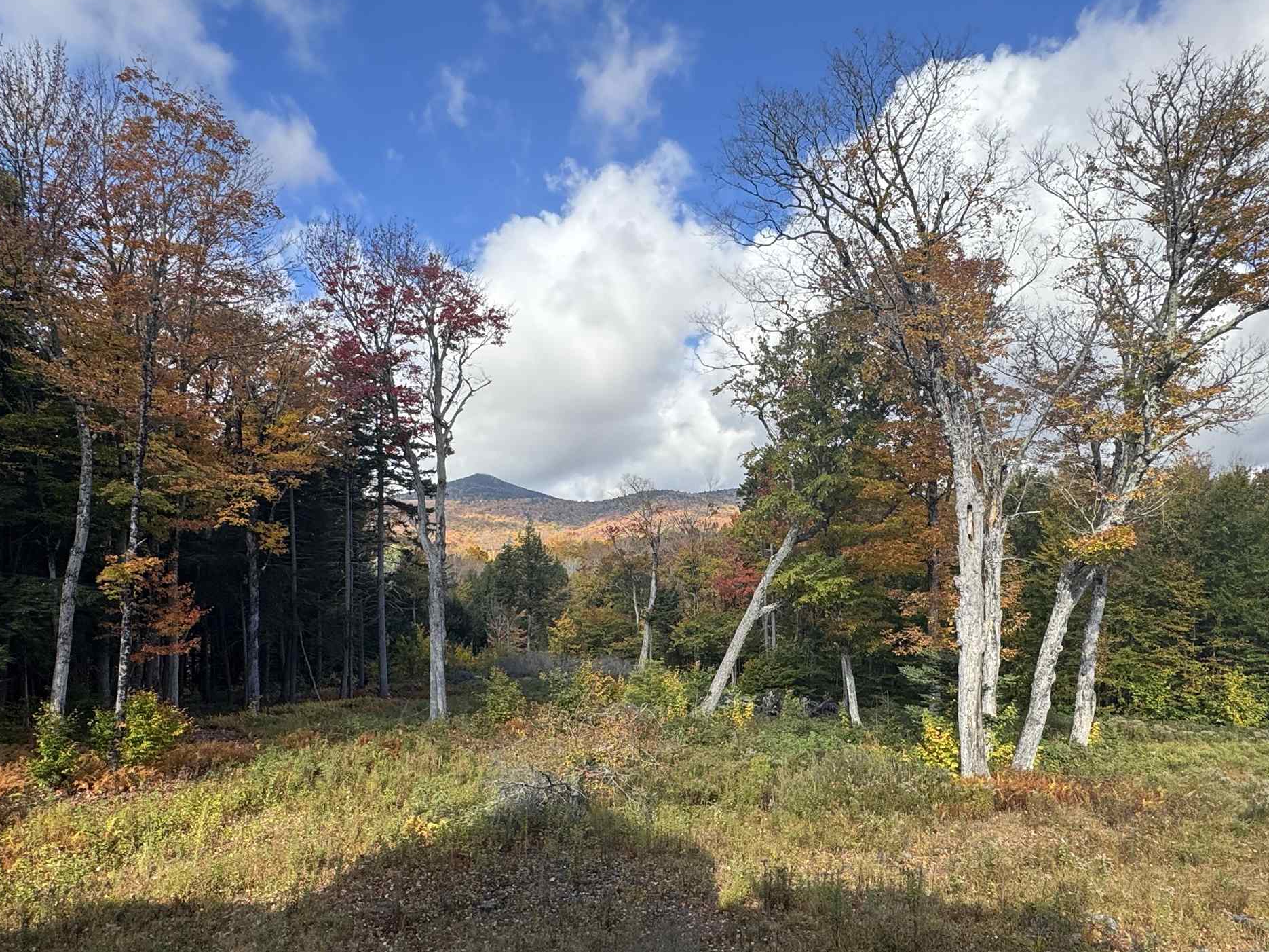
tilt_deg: +2.0
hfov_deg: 73.9
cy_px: 565
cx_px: 668
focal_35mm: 23
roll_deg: +1.4
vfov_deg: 58.5
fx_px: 843
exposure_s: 1/968
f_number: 2.2
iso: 40
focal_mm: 2.22
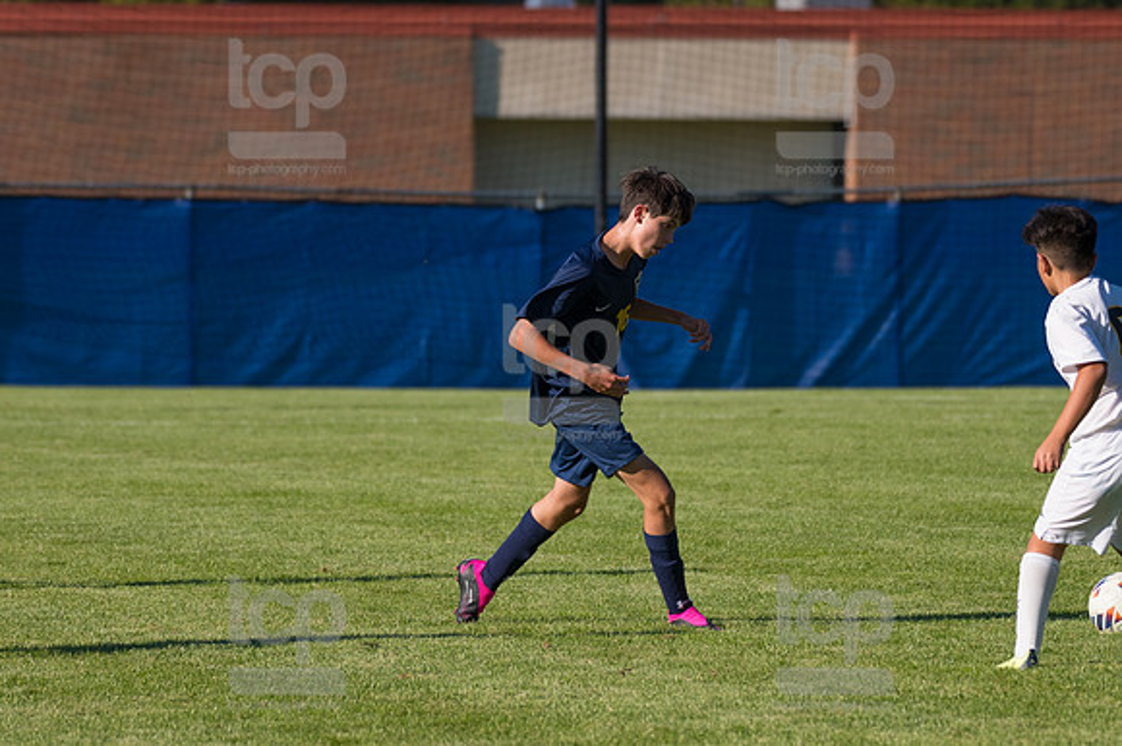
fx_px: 11680
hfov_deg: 5.5
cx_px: 561
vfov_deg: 3.7
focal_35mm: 375
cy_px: 373
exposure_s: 1/2000
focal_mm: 250
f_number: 5.6
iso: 320
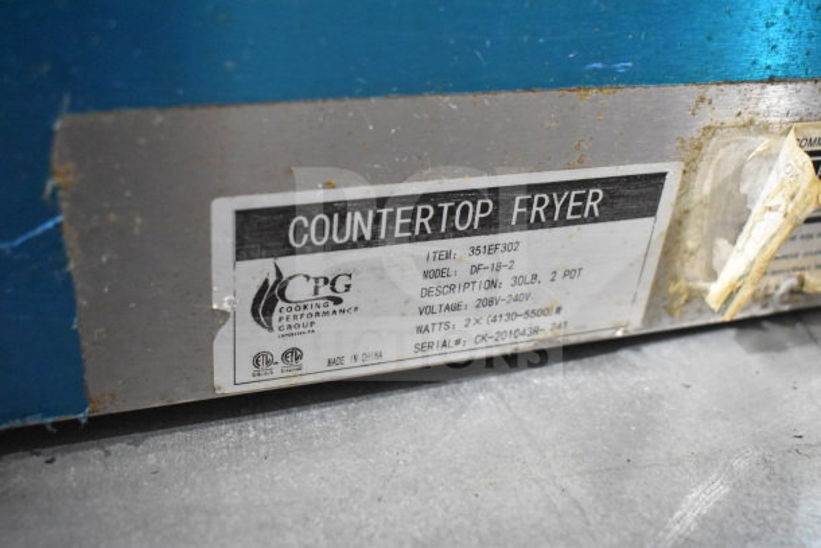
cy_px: 274
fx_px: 992
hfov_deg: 45.0
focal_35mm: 44
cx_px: 410
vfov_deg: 30.9
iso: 6400
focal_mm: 29
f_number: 5.6
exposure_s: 1/125
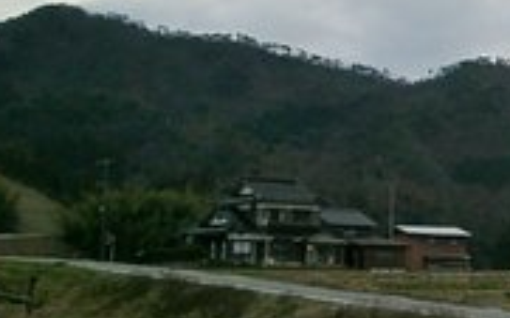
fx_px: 1417
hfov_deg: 18.8
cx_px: 682
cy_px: 20
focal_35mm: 102
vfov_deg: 12.7
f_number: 2.8
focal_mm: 5.58
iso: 64
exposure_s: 1/1000
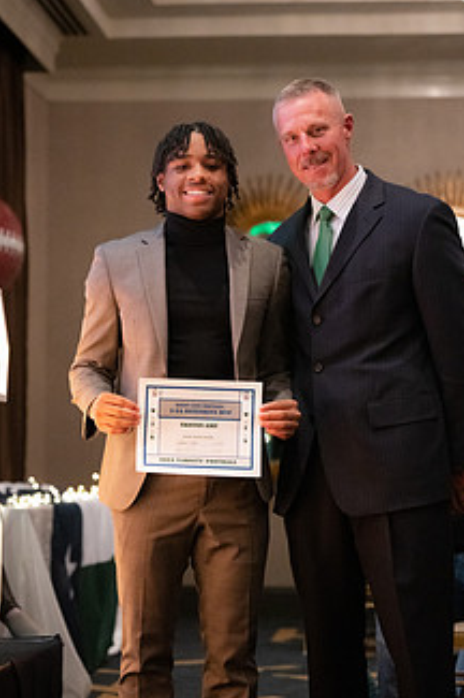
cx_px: 269
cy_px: 322
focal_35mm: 97
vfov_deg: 21.0
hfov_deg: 14.1
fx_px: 1879
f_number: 2.8
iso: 12800
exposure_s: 1/320
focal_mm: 70
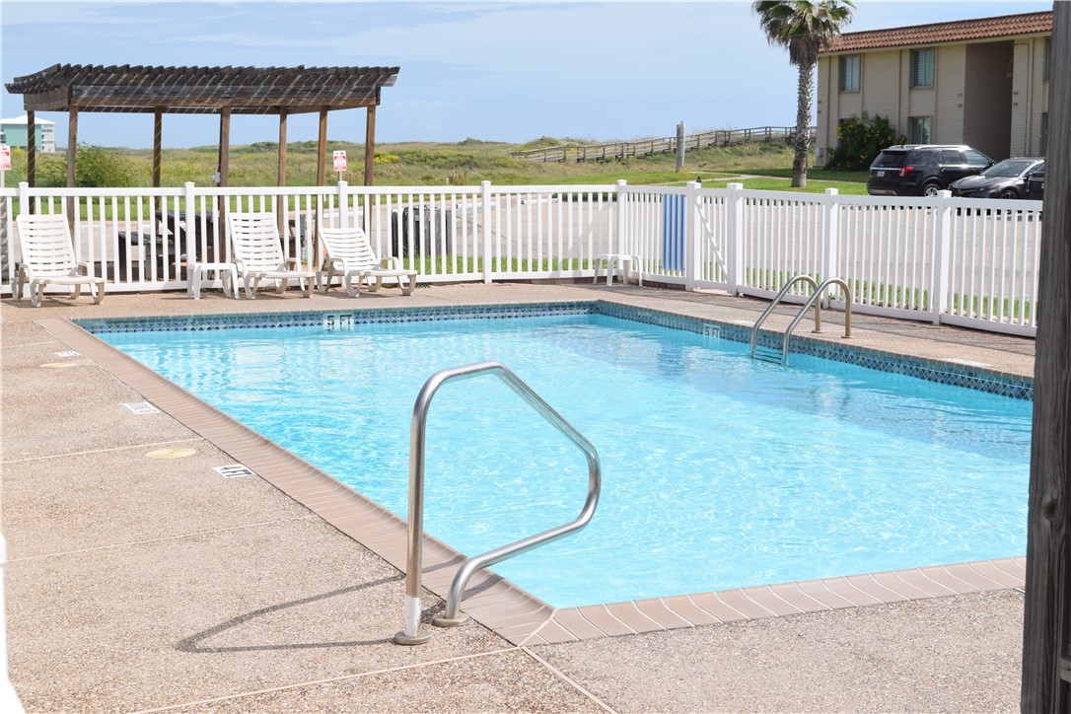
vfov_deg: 23.8
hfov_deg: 35.1
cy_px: 357
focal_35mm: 57
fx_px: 1696
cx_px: 536
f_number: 13
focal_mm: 38
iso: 200
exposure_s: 1/640
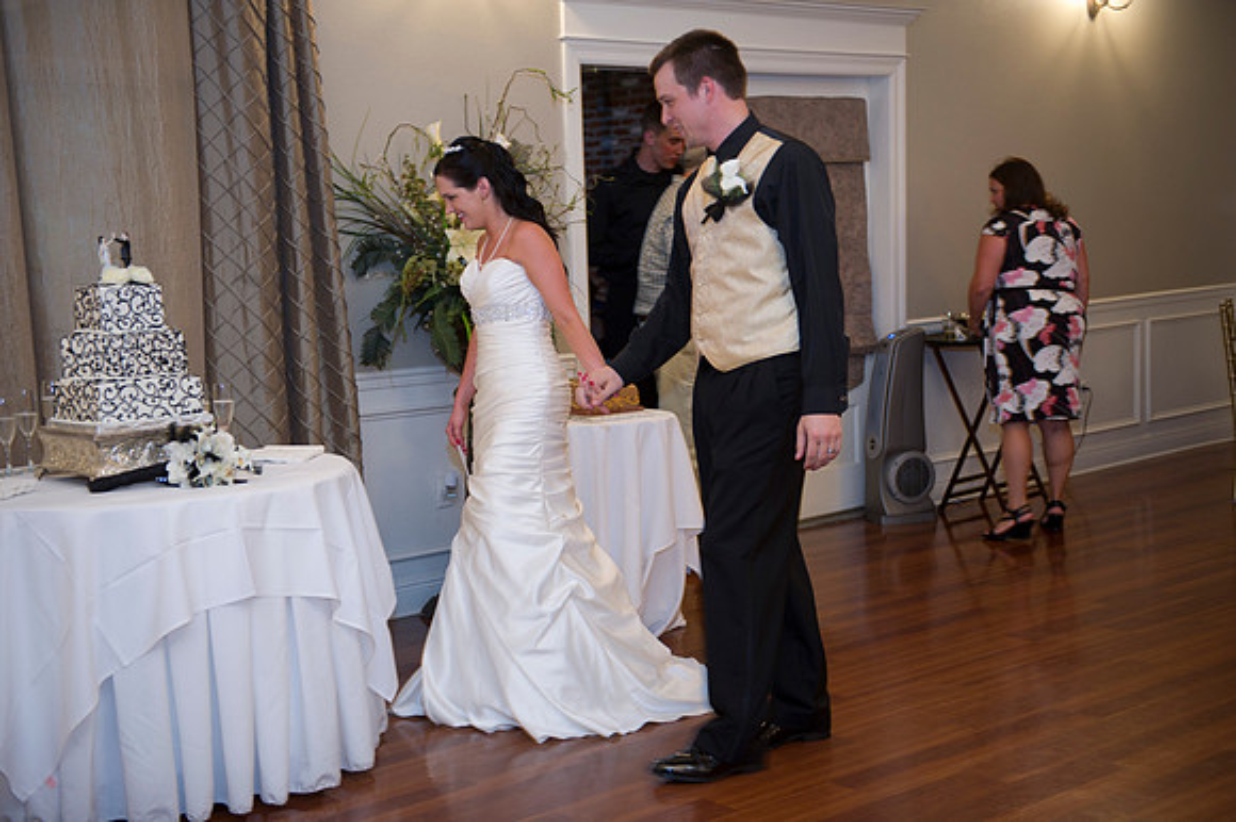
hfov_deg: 39.6
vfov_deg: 27.0
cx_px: 618
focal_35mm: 50
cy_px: 411
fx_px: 1716
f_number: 2.8
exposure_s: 1/50
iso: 1250
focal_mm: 50
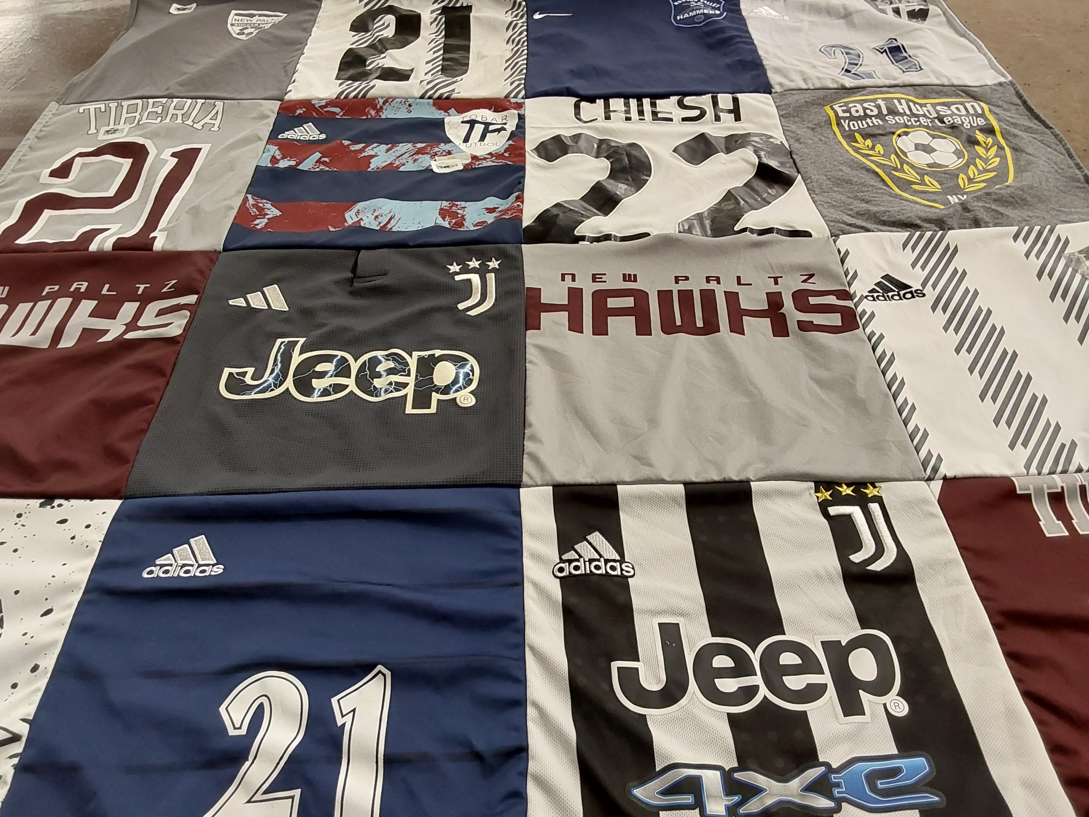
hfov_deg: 63.4
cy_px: 408
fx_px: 881
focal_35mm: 28
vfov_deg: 49.7
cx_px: 544
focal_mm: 2.91
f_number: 1.9
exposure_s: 1/60
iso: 160
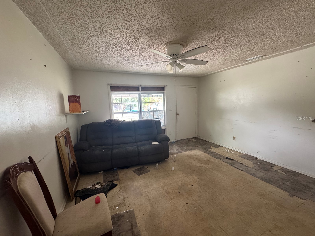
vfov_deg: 85.7
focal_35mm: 14
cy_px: 118
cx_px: 158
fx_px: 127
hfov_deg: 102.1
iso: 320
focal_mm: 2.22
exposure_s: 1/60
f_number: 2.2
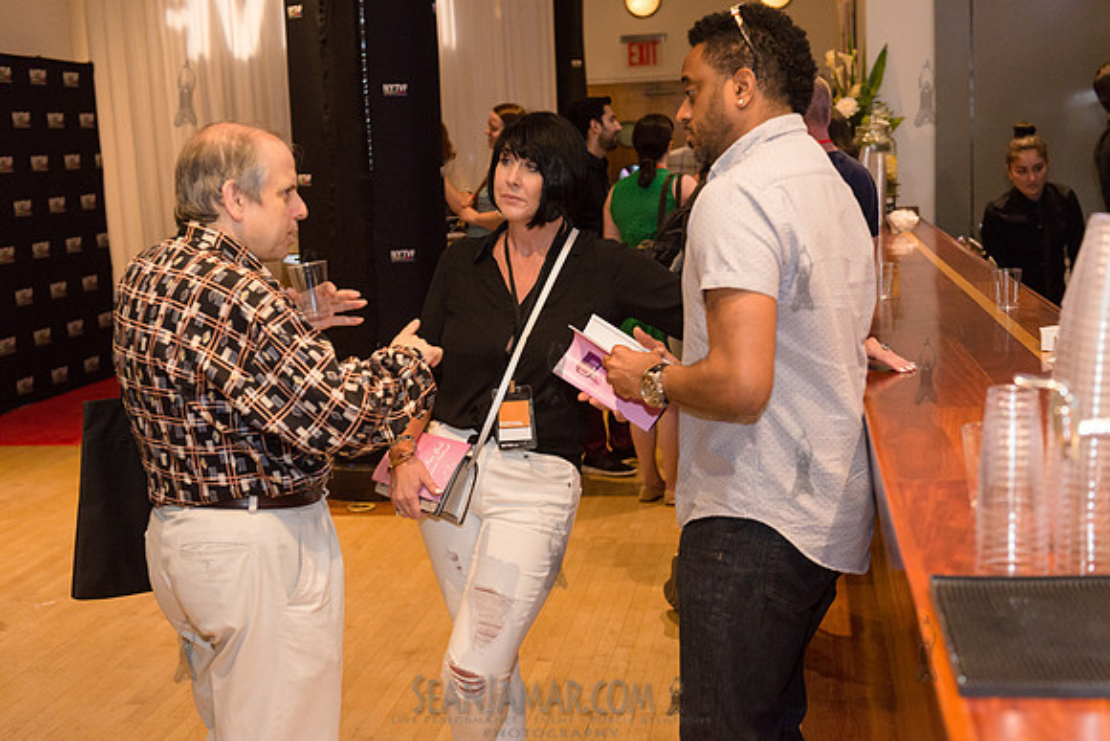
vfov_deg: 28.1
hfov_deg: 41.1
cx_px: 555
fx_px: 1480
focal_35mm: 48
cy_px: 370
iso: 3200
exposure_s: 1/640
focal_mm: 48
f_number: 4
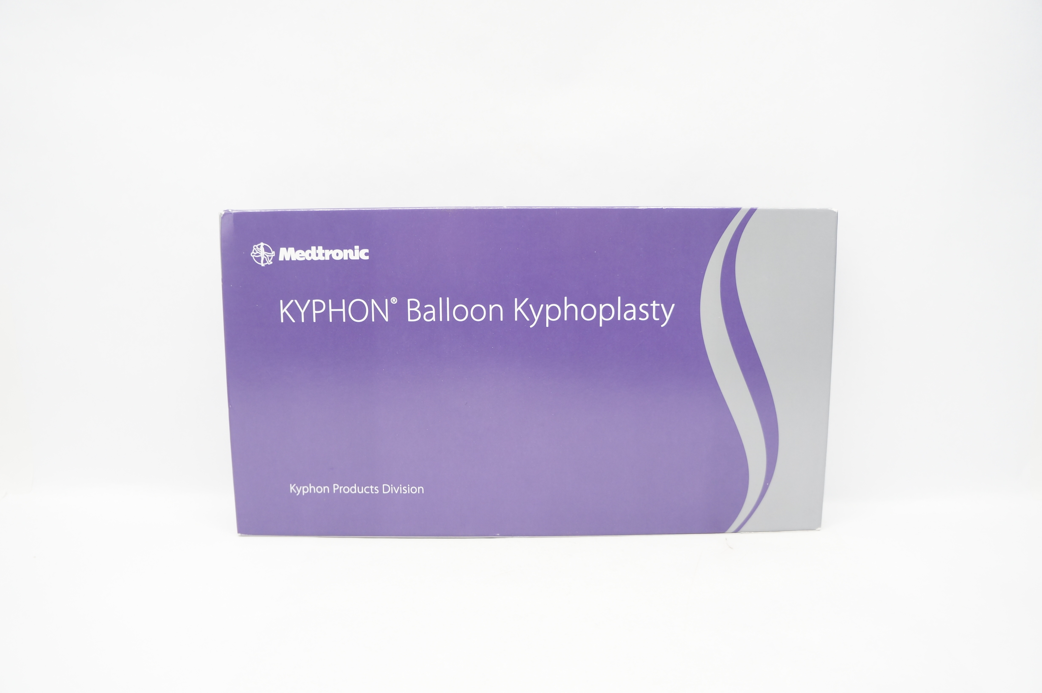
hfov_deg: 67.4
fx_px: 781
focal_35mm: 27
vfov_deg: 47.8
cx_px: 521
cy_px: 346
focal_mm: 18
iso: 400
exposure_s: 1/60
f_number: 3.5
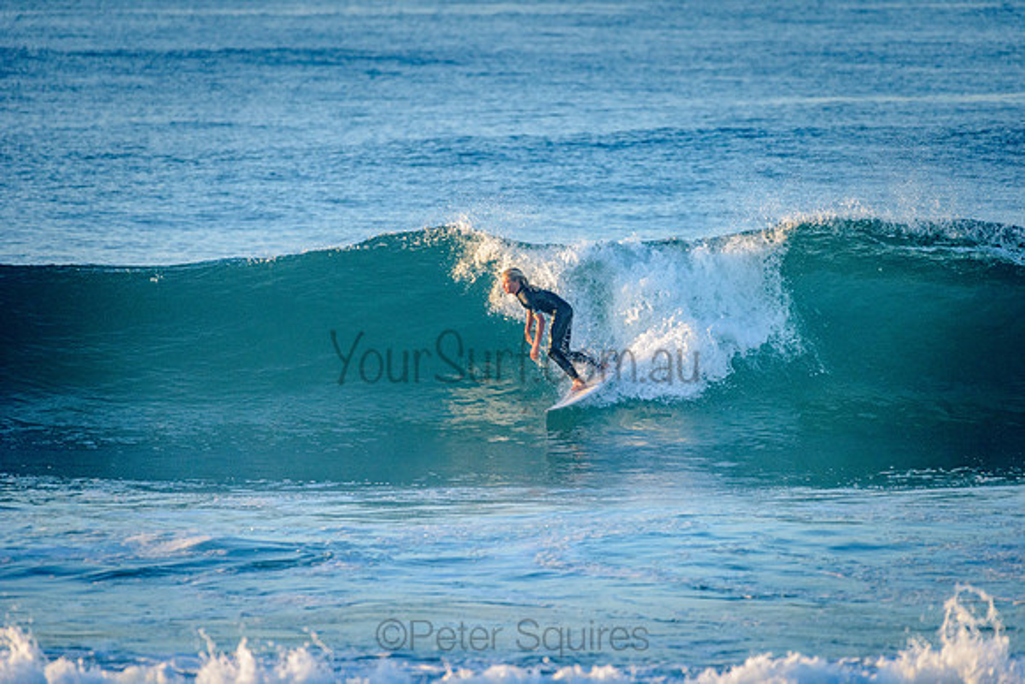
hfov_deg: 4.1
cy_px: 342
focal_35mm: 500
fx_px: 14239
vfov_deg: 2.8
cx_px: 512
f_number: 5.6
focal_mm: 500
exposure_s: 1/2000
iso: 1100
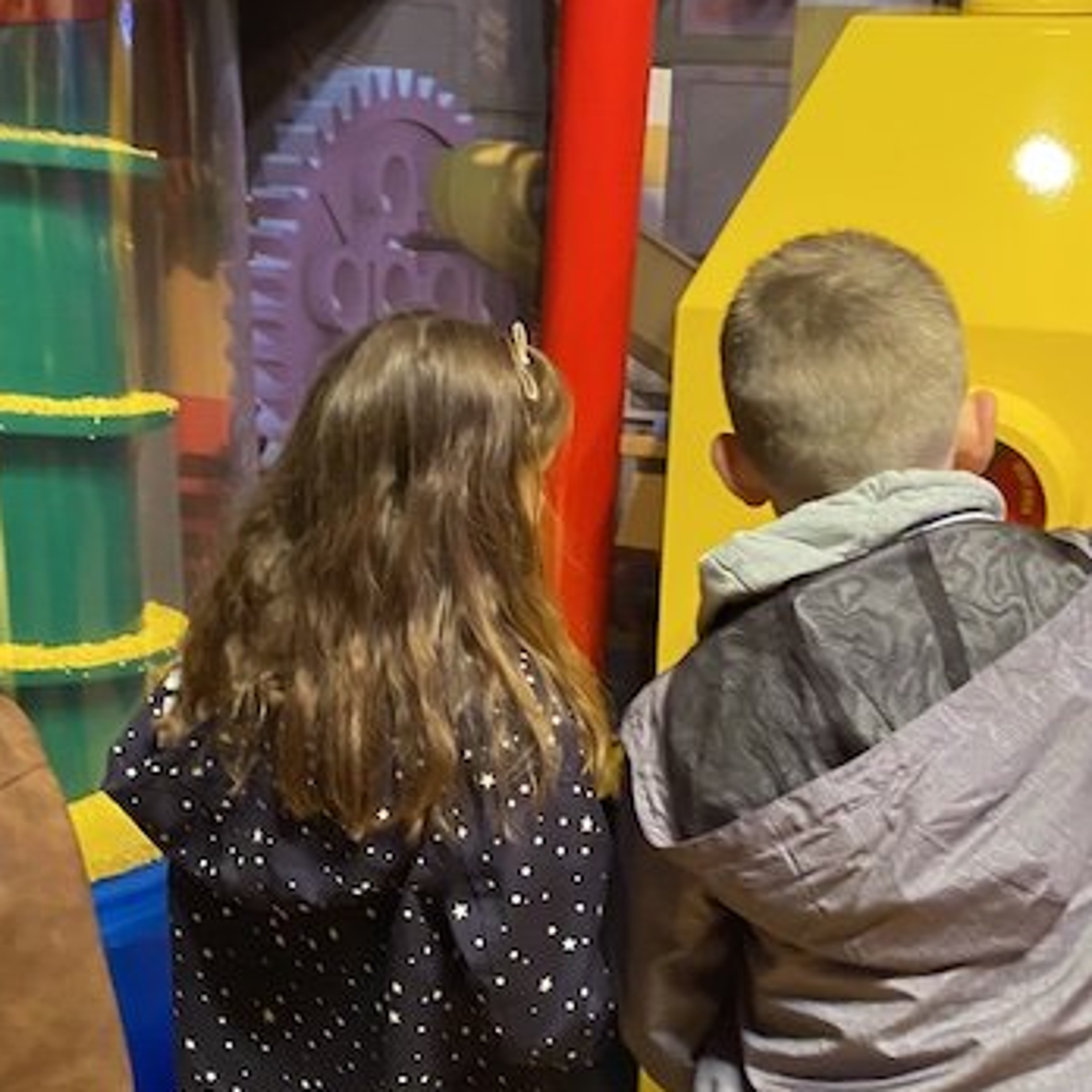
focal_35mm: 33
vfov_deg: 49.7
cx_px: 574
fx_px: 1178
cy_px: 557
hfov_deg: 49.7
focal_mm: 4.25
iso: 500
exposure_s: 1/33
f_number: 1.8
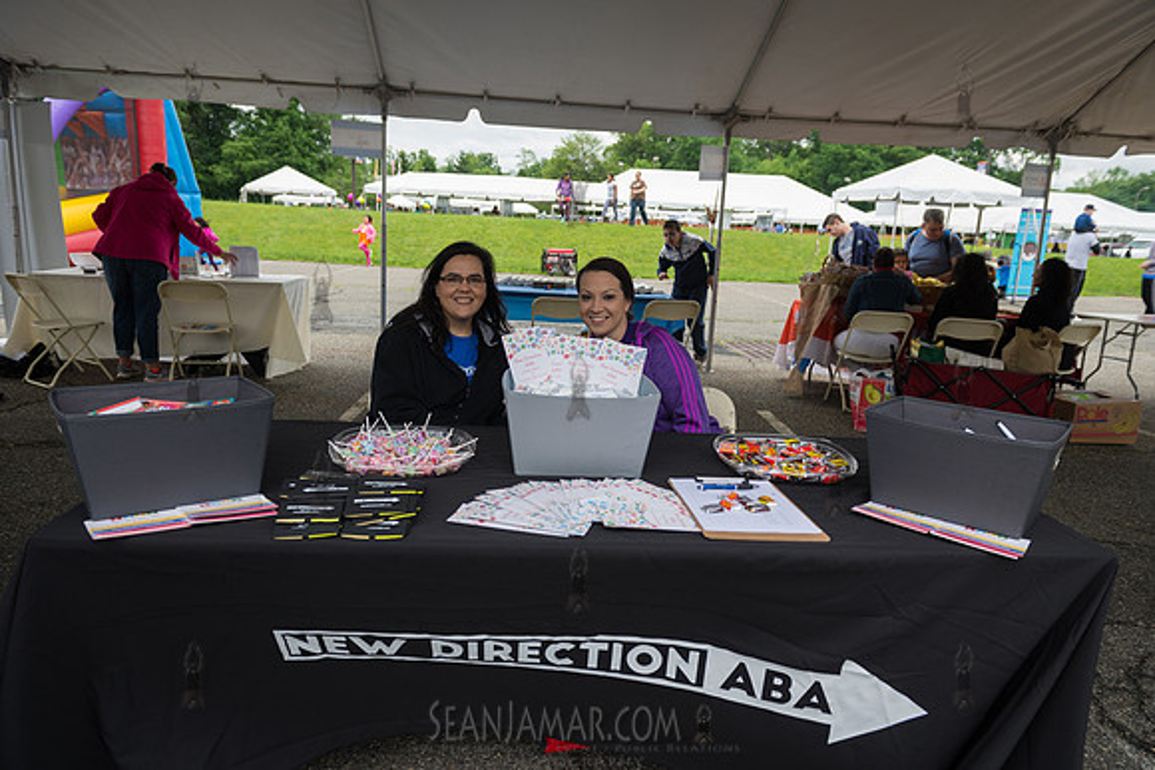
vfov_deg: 53.2
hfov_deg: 73.7
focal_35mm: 24
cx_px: 578
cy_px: 385
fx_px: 770
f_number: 4.5
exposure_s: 1/400
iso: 200
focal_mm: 24
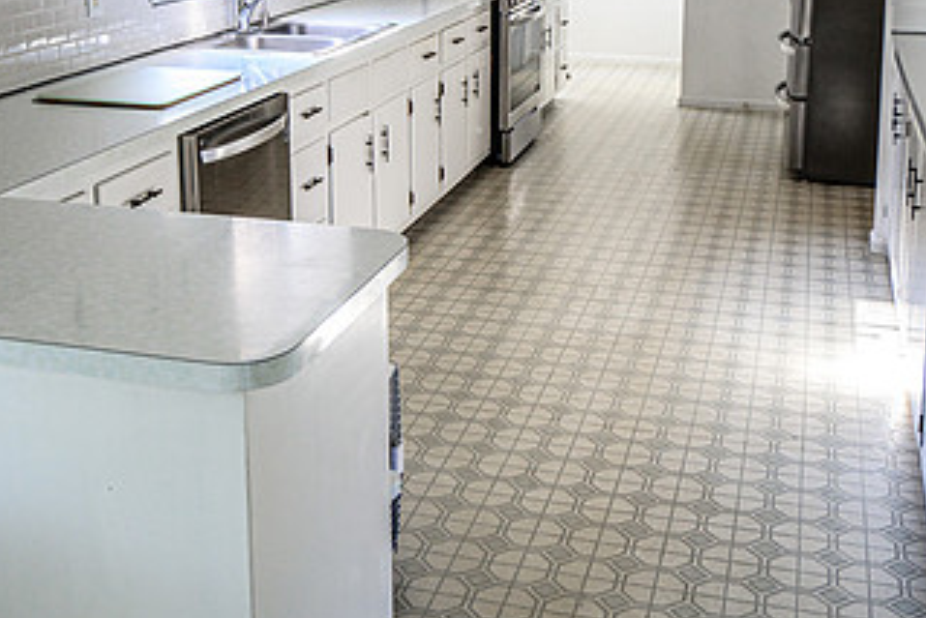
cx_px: 479
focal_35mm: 49
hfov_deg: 40.3
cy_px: 102
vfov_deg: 26.9
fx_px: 1261
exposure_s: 1/80
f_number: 4
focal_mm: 27
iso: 2000
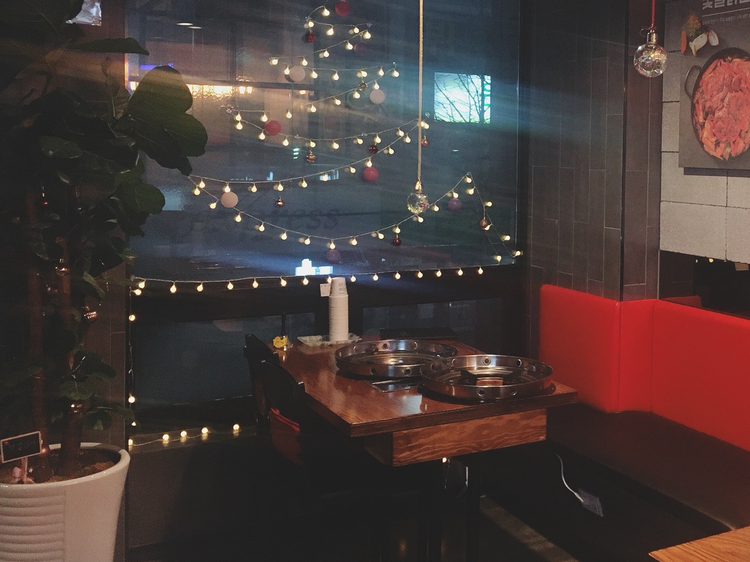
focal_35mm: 44
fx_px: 953
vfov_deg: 32.6
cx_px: 567
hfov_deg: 41.6
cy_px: 188
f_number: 2.2
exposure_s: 1/30
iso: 160
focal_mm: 4.15
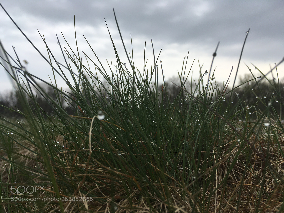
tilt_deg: +2.1
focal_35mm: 29
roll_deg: +0.8
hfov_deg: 61.7
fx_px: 238
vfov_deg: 48.2
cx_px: 142
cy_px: 106
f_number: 2.2
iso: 25
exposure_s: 1/810
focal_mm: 4.15
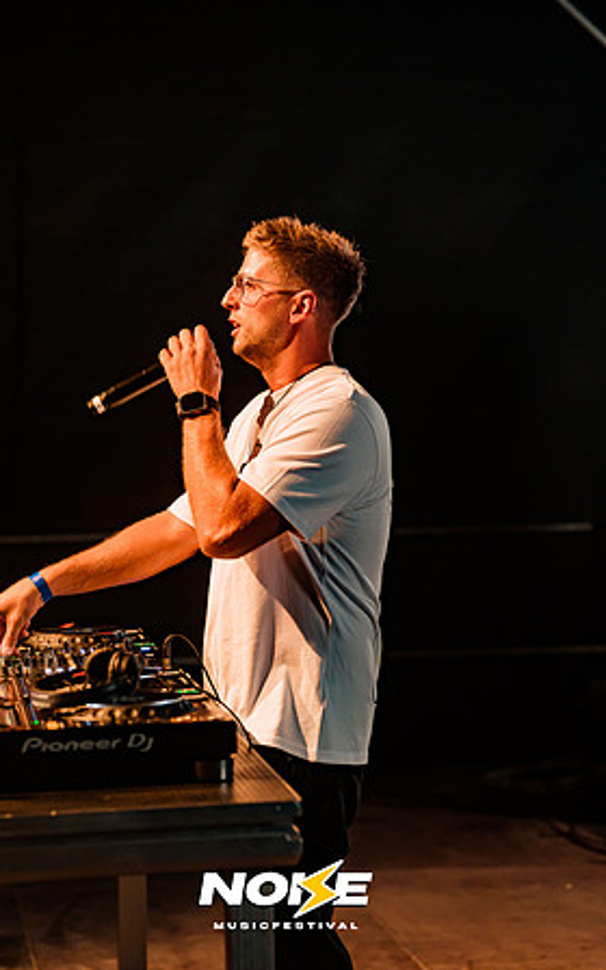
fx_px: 2193
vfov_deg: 24.9
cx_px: 286
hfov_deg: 15.7
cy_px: 485
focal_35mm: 83
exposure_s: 1/160
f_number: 2.8
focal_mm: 81
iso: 1000
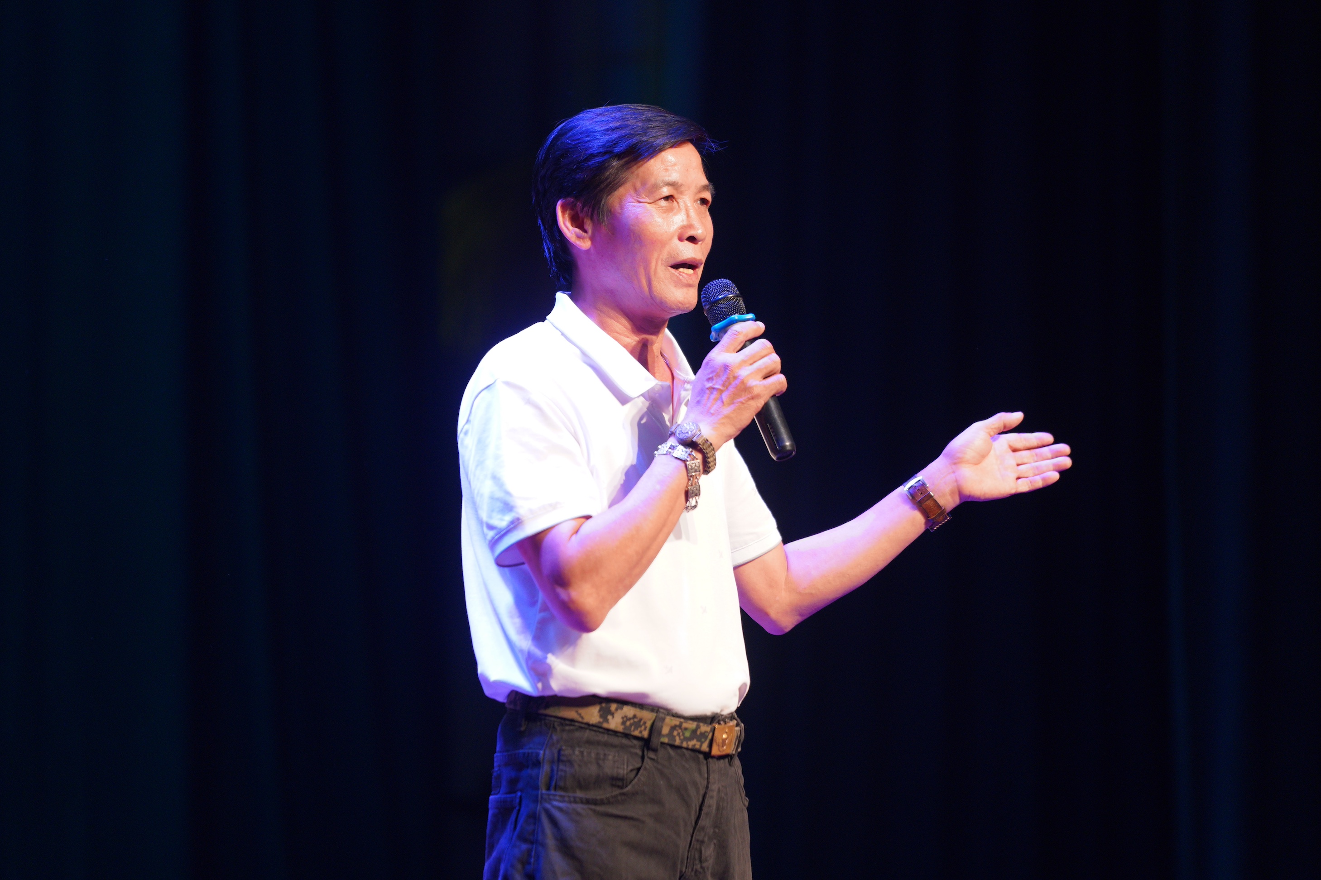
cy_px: 440
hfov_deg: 10.6
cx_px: 660
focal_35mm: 194
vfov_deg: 7.1
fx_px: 7117
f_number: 2.8
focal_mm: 194
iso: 1000
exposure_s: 1/200
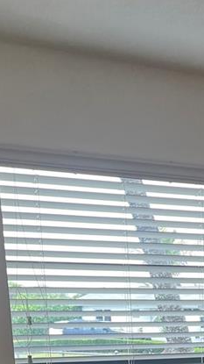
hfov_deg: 14.1
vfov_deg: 22.8
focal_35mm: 82
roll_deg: +1.0
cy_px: 483
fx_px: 790
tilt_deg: -12.1
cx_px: 266
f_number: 1.5
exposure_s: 1/120
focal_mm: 5.7
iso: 64
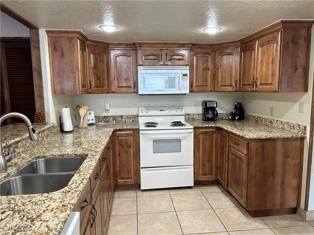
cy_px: 118
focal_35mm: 26
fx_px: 236
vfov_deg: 53.1
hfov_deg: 67.3
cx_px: 157
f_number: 1.5
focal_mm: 5.7
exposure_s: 1/60
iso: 80
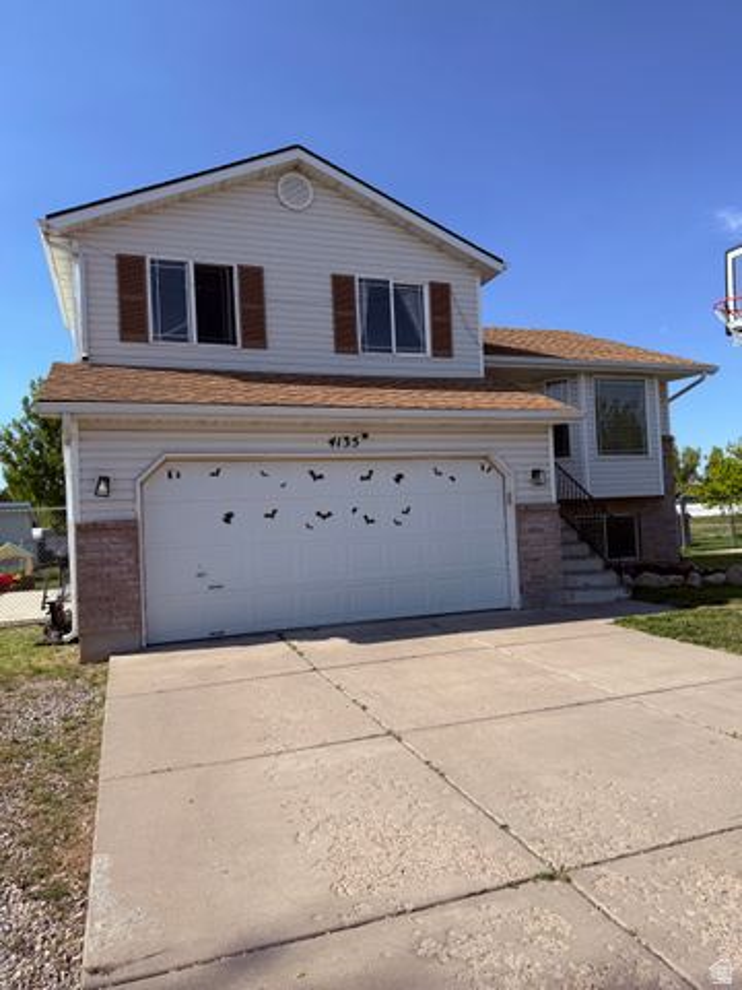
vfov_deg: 71.6
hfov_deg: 56.8
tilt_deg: +1.5
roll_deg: +1.8
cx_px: 371
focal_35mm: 24
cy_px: 495
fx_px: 686
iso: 80
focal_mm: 6.76
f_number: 1.78
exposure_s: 1/5714
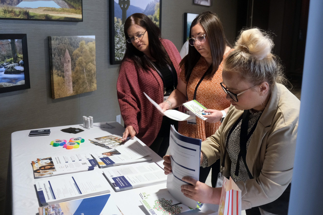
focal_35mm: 38
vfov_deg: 35.1
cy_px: 108
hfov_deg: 50.7
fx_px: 341
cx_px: 162
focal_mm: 25.4
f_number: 3.2
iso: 2000
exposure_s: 1/125
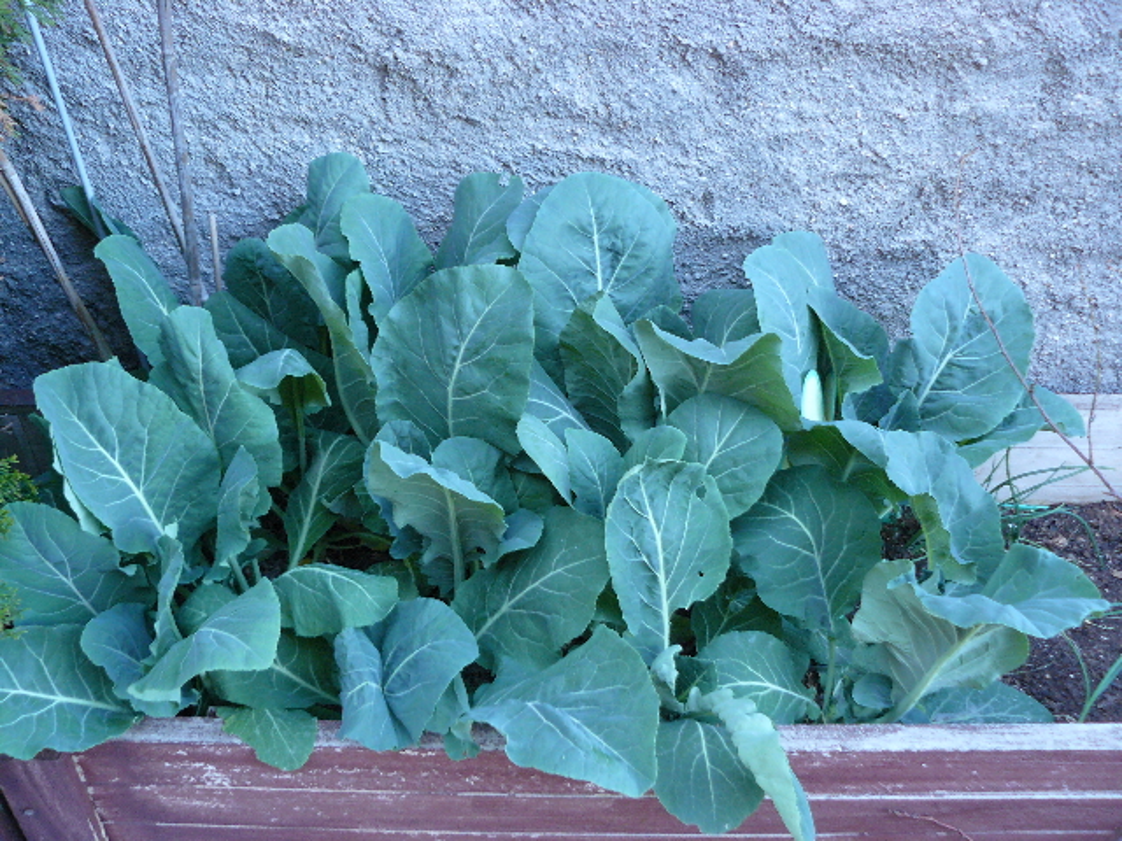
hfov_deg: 51.4
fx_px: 1167
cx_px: 561
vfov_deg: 39.7
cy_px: 420
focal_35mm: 36
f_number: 2.8
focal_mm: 6
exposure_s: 1/5
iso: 200
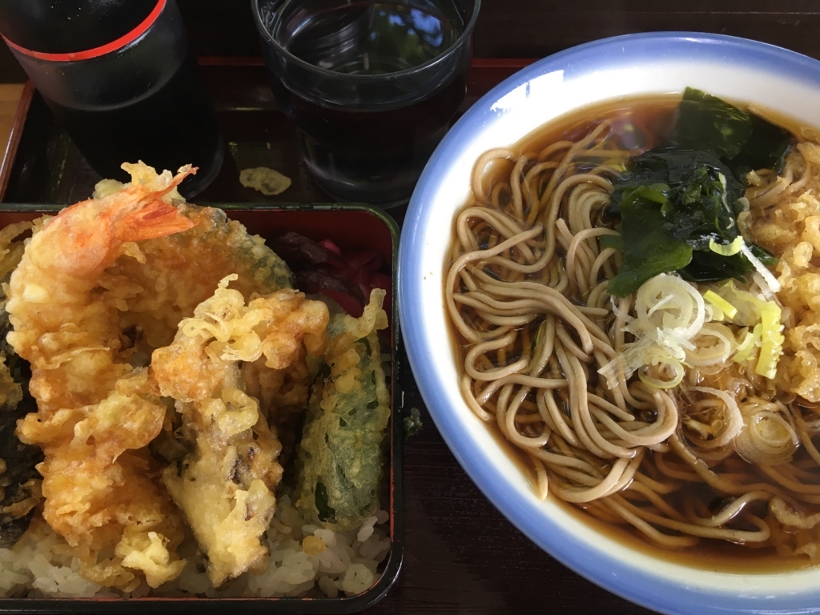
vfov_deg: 48.2
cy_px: 308
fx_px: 687
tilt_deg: -64.6
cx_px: 410
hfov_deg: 61.7
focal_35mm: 29
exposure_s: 1/30
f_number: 2.2
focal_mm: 4.15
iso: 50
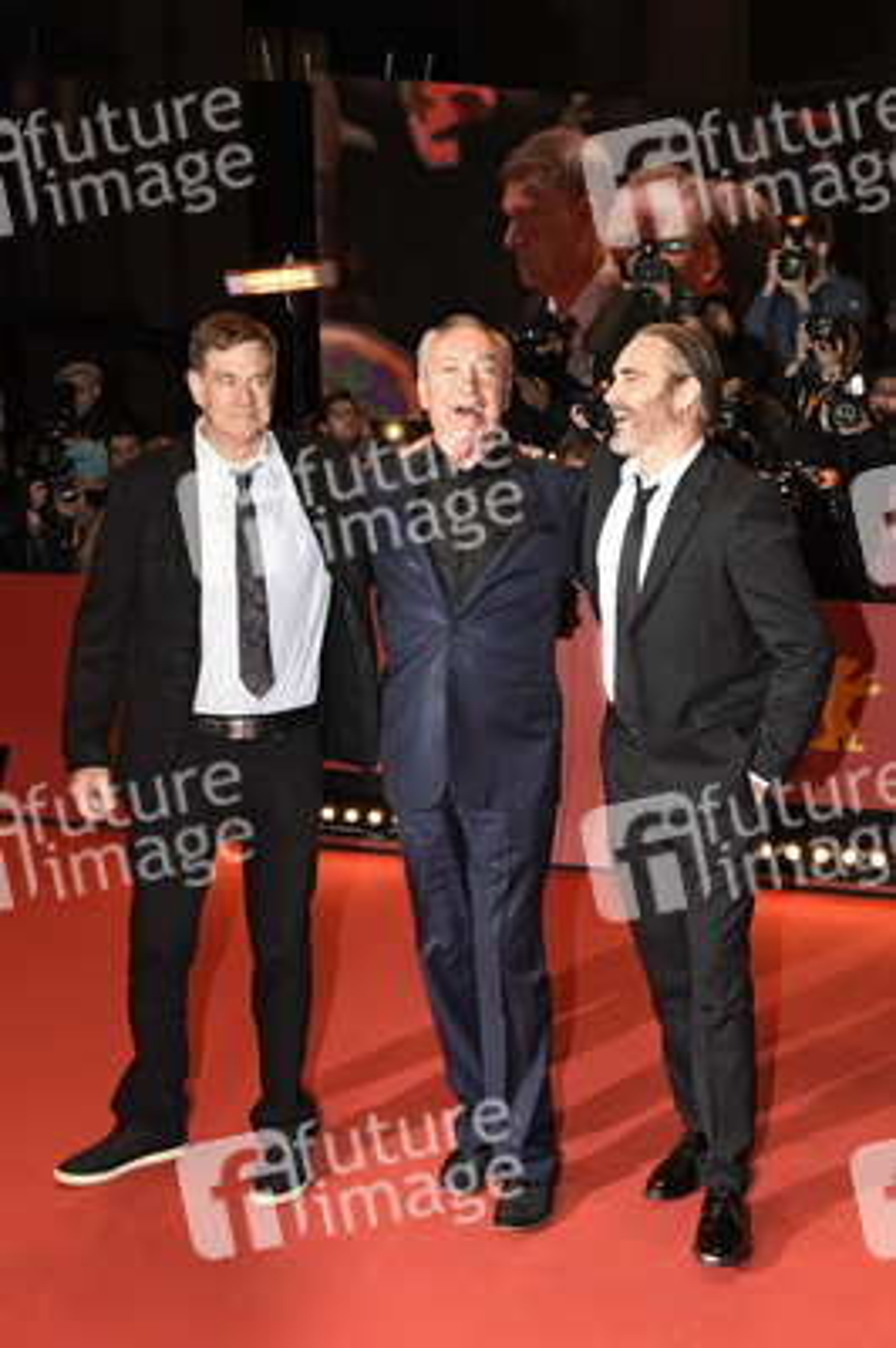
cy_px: 674
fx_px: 1122
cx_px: 448
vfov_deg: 62.0
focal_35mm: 30
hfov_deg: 43.5
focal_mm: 20
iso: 640
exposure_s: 1/250
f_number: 5
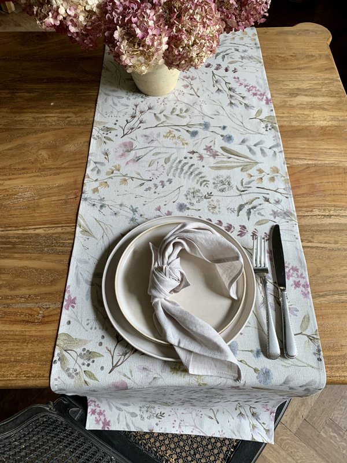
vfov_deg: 67.3
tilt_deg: -59.1
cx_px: 174
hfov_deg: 53.1
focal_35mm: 26
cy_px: 232
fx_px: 348
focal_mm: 4.25
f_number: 1.8
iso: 100
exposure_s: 1/109
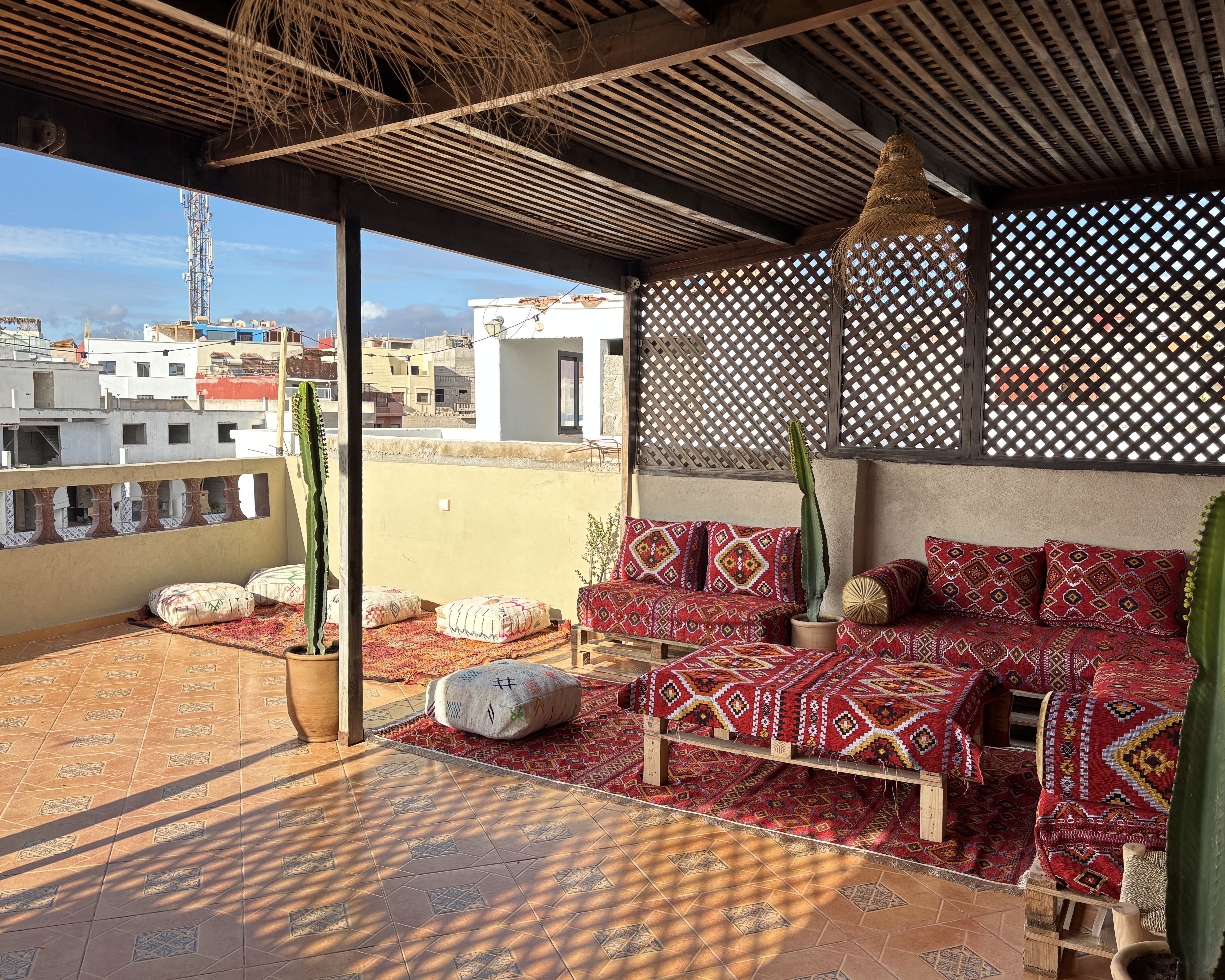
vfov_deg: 51.5
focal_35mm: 28
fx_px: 1015
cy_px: 485
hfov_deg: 62.2
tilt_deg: -4.6
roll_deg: -1.1
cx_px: 624
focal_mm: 5.96
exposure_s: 1/679
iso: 50
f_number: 1.6
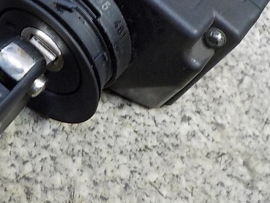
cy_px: 54
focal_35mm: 65
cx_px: 91
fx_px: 507
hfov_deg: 29.6
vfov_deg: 22.4
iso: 400
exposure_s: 1/8
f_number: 3.3
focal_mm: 4.1
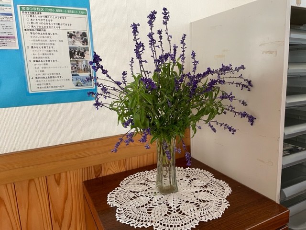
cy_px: 115
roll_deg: +2.4
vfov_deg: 53.1
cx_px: 153
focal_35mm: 26
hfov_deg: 67.3
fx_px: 230
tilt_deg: -10.9
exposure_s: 1/50
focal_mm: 4.2
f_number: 1.6
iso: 100
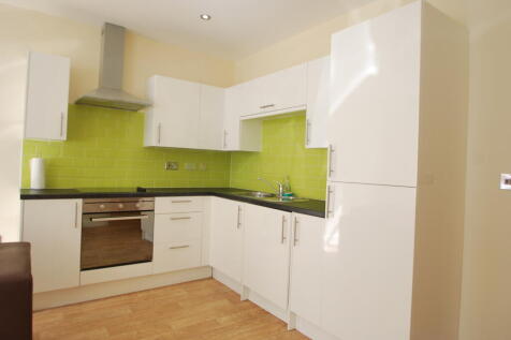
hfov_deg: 77.3
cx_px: 256
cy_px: 170
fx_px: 319
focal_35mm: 22
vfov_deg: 56.1
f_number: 4
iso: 100
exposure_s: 1/25
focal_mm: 15
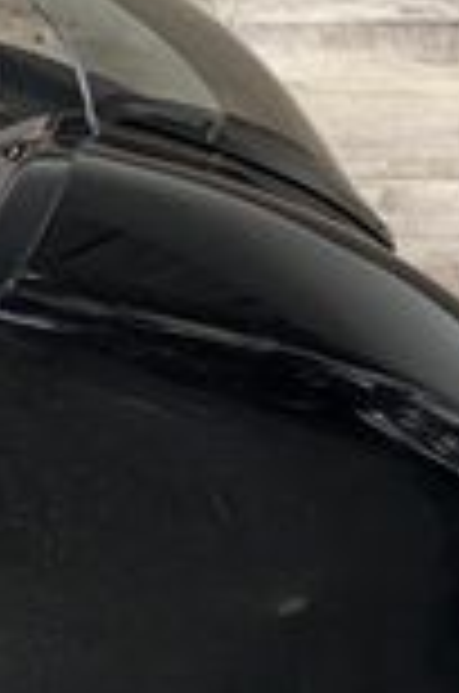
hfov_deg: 12.4
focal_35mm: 104
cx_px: -261
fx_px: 1998
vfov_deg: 19.2
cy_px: 675
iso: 80
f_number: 1.78
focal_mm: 6.76
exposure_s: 1/34
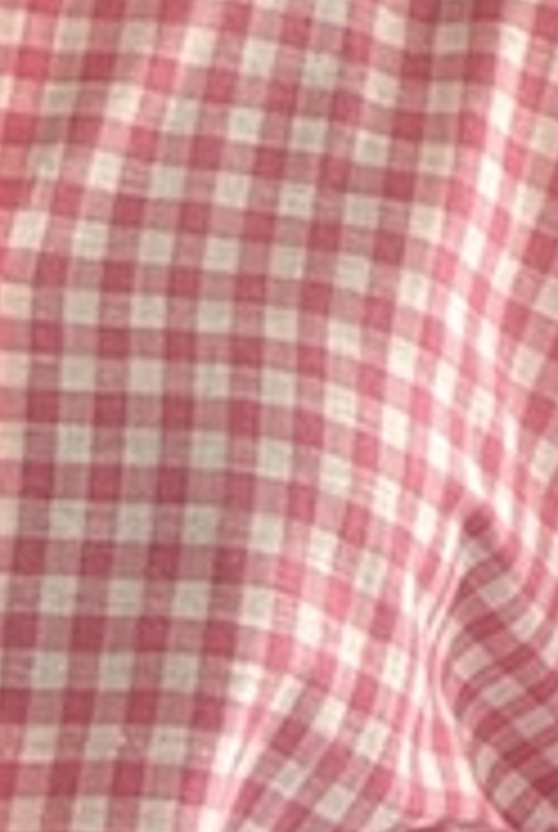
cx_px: -164
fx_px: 9960
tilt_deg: -7.2
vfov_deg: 4.8
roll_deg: -0.2
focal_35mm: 430
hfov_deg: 3.2
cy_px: 967
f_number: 2.8
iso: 200
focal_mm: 9
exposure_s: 1/70
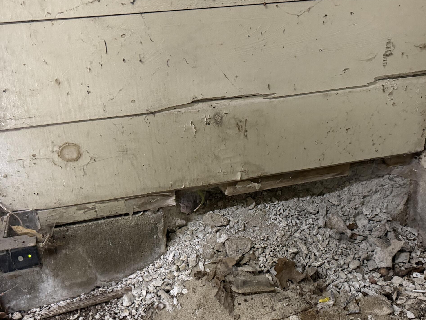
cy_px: 218
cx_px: 215
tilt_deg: -29.0
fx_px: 468
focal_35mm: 38
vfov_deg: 37.2
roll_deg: +1.6
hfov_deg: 49.0
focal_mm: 6.76
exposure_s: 1/40
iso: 1000
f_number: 1.78
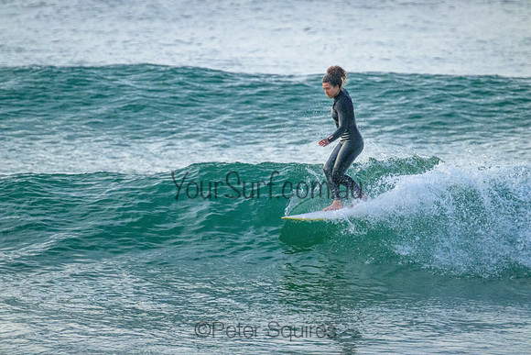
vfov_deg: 1.7
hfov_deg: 2.6
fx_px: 11802
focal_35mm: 800
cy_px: 178
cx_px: 266
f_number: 11
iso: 8000
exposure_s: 1/1000
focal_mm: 800
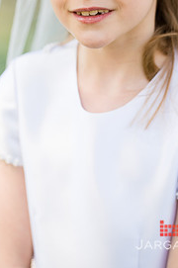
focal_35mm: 249
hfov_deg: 5.5
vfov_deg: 8.3
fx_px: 1851
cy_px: 48
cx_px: 82
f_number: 3.2
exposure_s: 1/640
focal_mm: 150
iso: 200
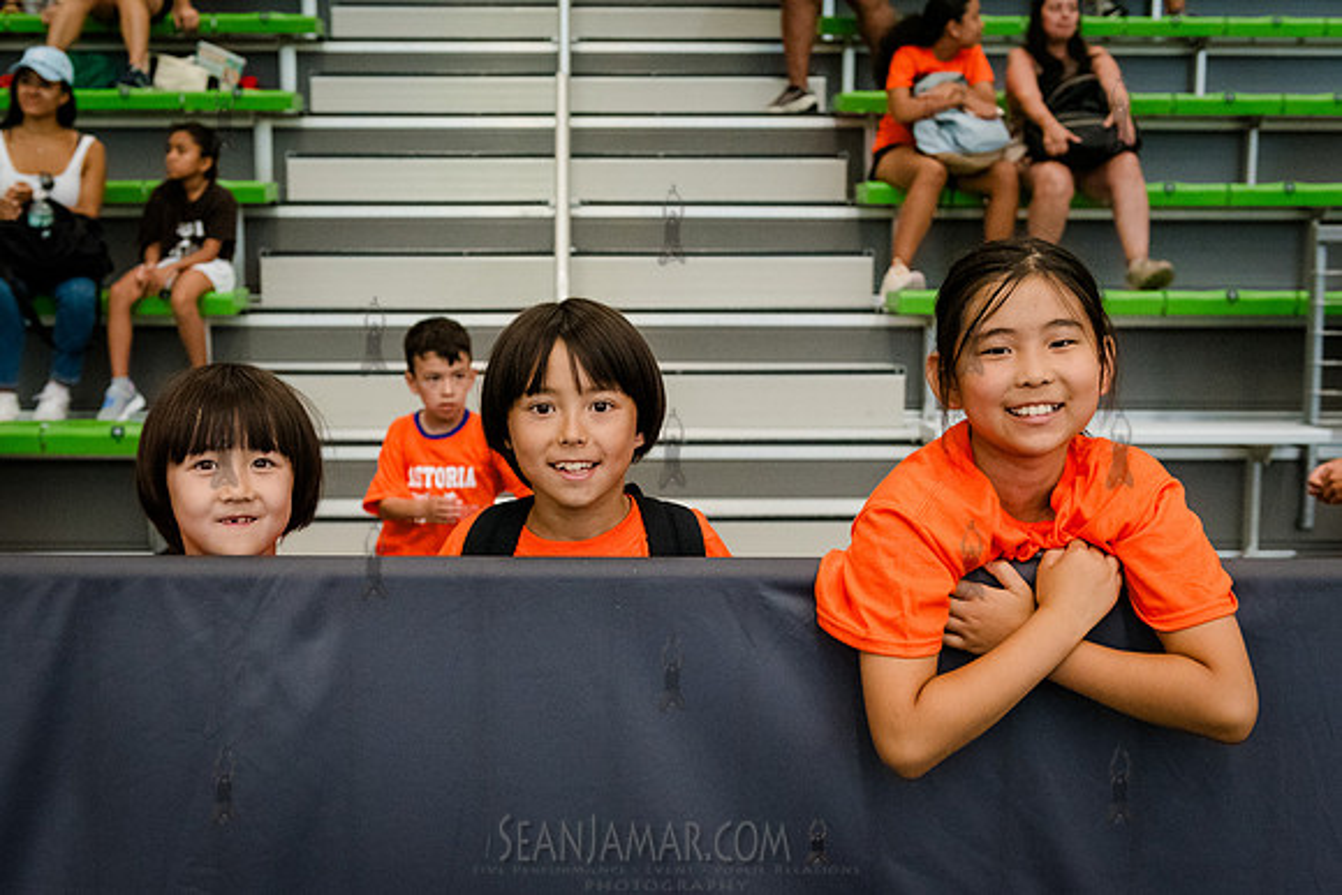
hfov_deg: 43.5
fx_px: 1678
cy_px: 479
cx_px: 601
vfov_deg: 29.9
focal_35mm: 45
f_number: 3.5
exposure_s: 1/1000
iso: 6400
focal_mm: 38
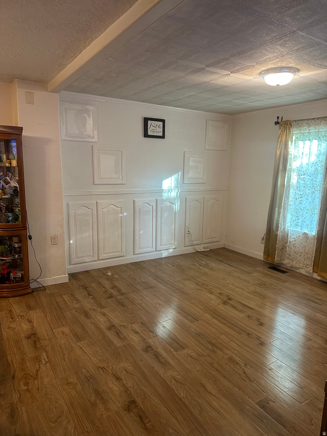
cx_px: 164
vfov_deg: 71.6
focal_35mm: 24
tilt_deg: -9.8
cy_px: 218
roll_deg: -1.8
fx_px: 302
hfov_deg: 56.8
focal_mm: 6.86
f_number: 1.78
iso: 250
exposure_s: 1/60
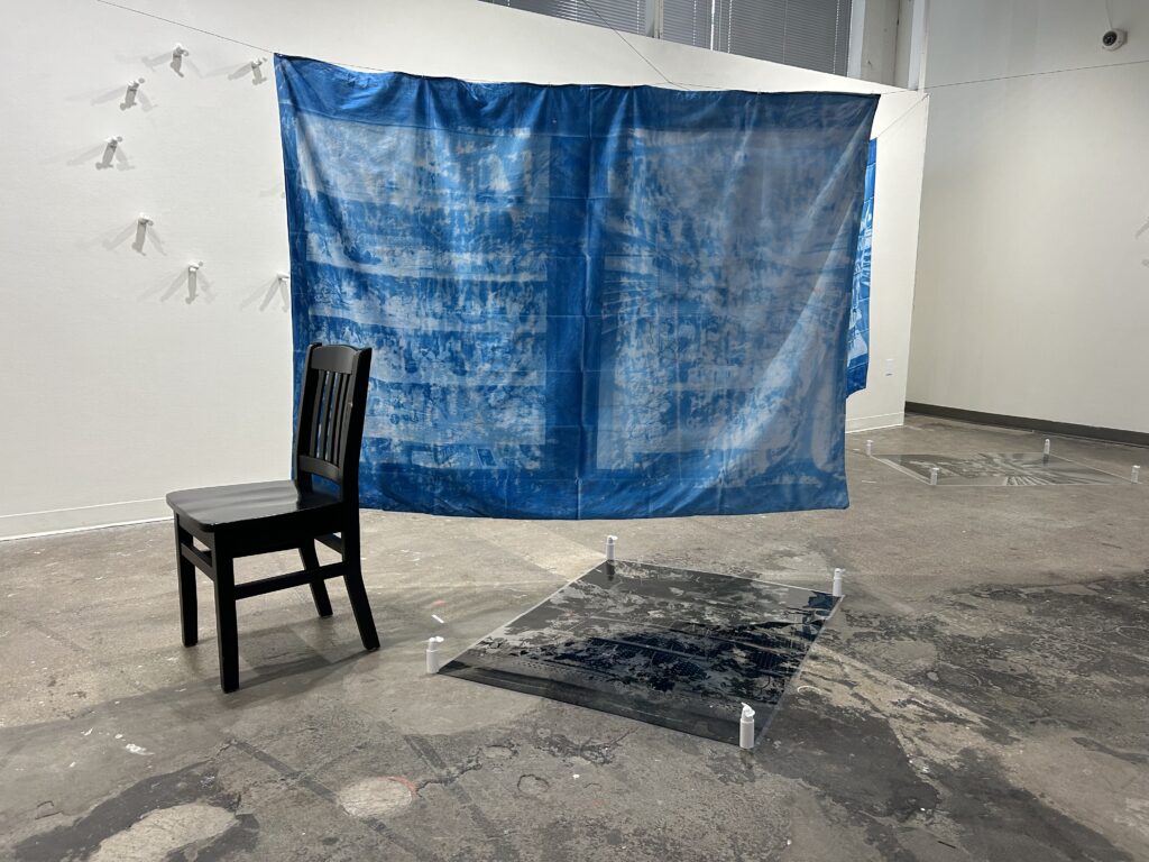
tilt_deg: -10.0
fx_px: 863
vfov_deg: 53.1
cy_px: 431
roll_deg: -0.2
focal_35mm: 26
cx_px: 574
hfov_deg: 67.3
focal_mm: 5.7
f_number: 1.5
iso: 125
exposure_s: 1/120
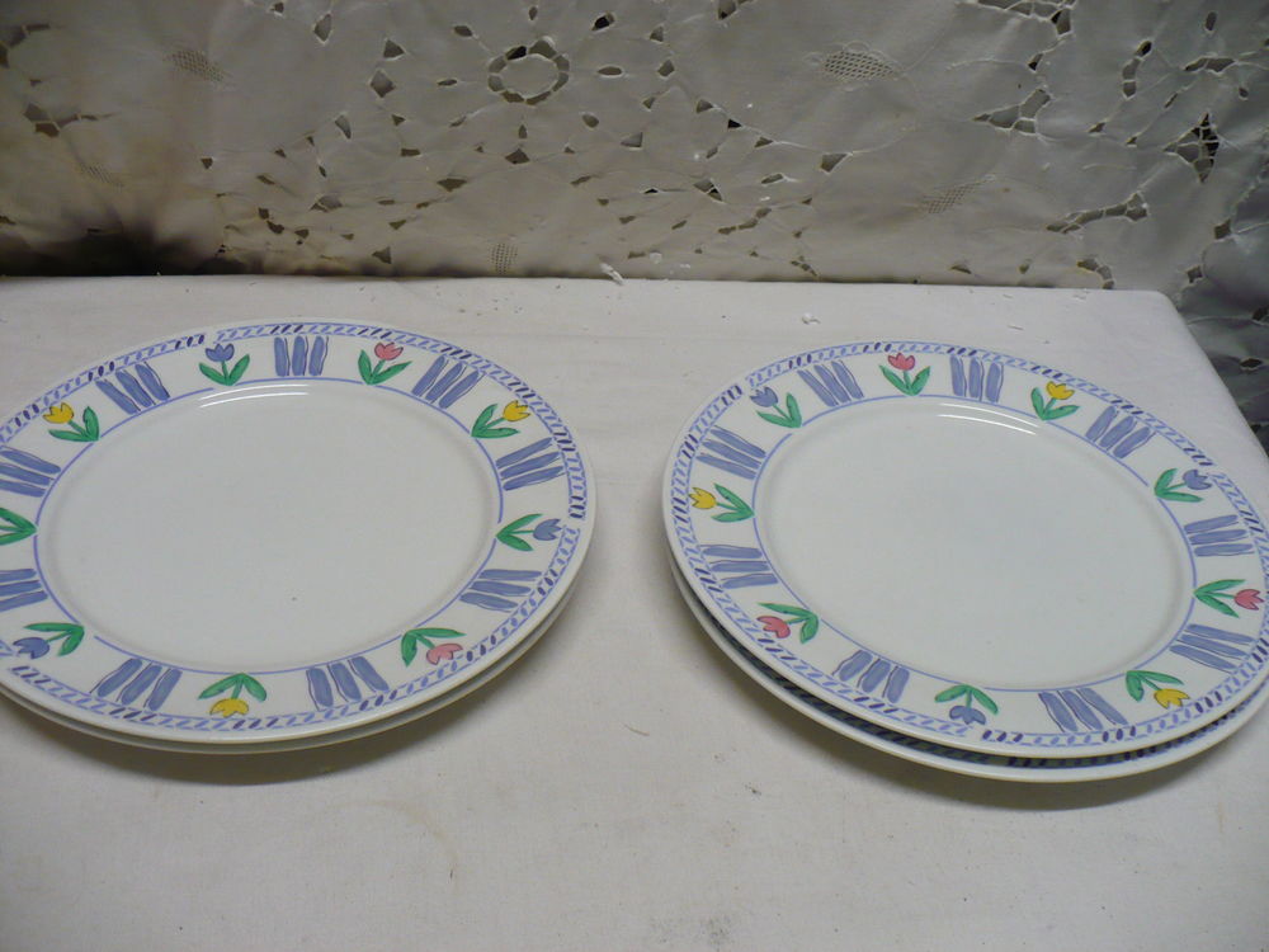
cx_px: 634
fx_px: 1356
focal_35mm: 37
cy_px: 476
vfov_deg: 38.7
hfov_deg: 50.1
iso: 200
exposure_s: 1/20
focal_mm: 6.1
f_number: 2.8
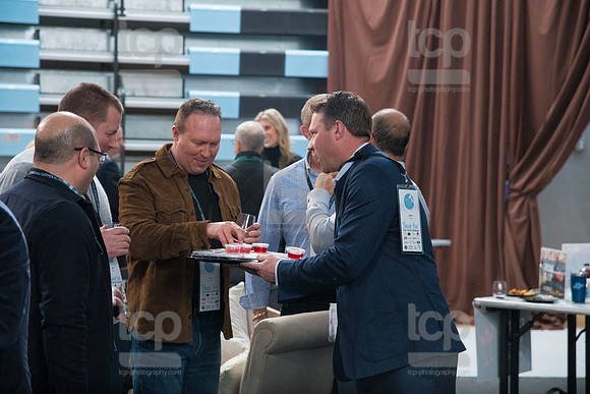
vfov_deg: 12.5
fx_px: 1803
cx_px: 295
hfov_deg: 18.6
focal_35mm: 110
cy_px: 197
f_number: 5.6
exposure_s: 1/250
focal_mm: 110
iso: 4000
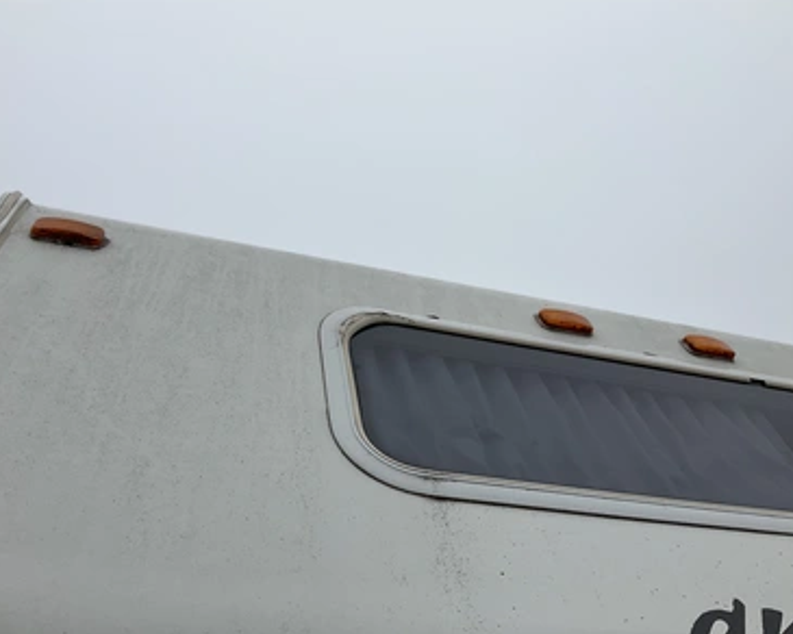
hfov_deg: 57.2
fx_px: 728
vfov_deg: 47.1
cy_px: 310
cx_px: 391
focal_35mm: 31
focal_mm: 3
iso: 25
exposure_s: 1/4785
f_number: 1.8
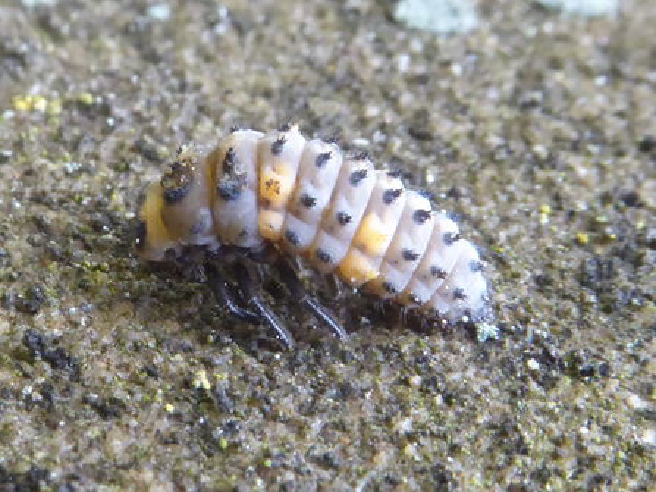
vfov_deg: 29.1
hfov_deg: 38.2
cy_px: 246
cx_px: 328
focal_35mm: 50
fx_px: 947
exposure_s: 1/30
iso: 400
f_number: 8
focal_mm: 9
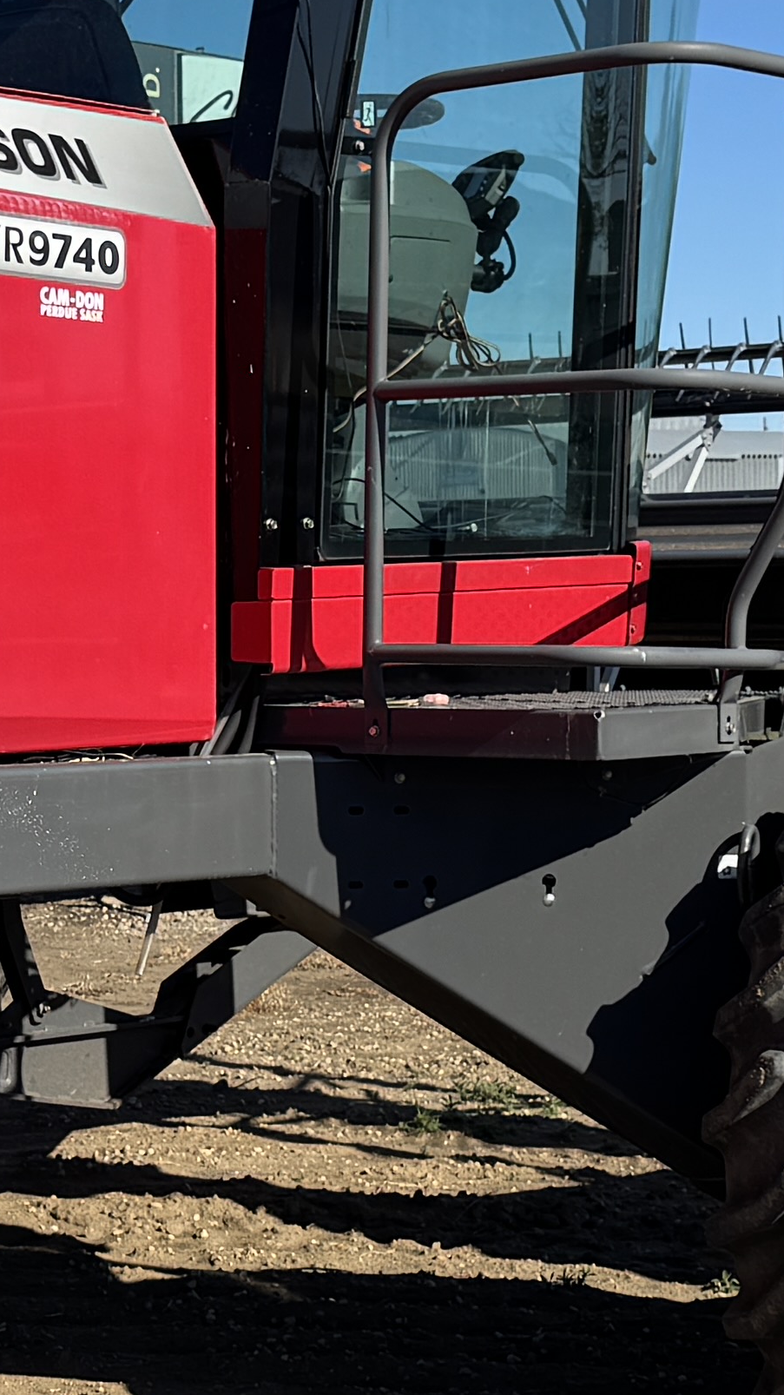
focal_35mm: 93
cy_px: 766
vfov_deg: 22.9
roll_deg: +1.8
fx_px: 3438
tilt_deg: -2.7
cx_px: 23
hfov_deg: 12.9
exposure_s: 1/3597
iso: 80
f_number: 1.78
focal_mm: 6.76
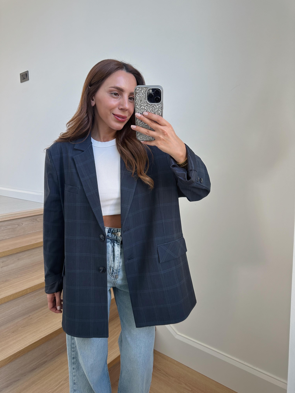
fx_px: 273
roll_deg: +0.7
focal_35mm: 24
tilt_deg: -29.4
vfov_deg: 71.6
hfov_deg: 56.8
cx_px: 148
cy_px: 196
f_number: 1.78
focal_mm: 6.86
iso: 125
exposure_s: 1/121
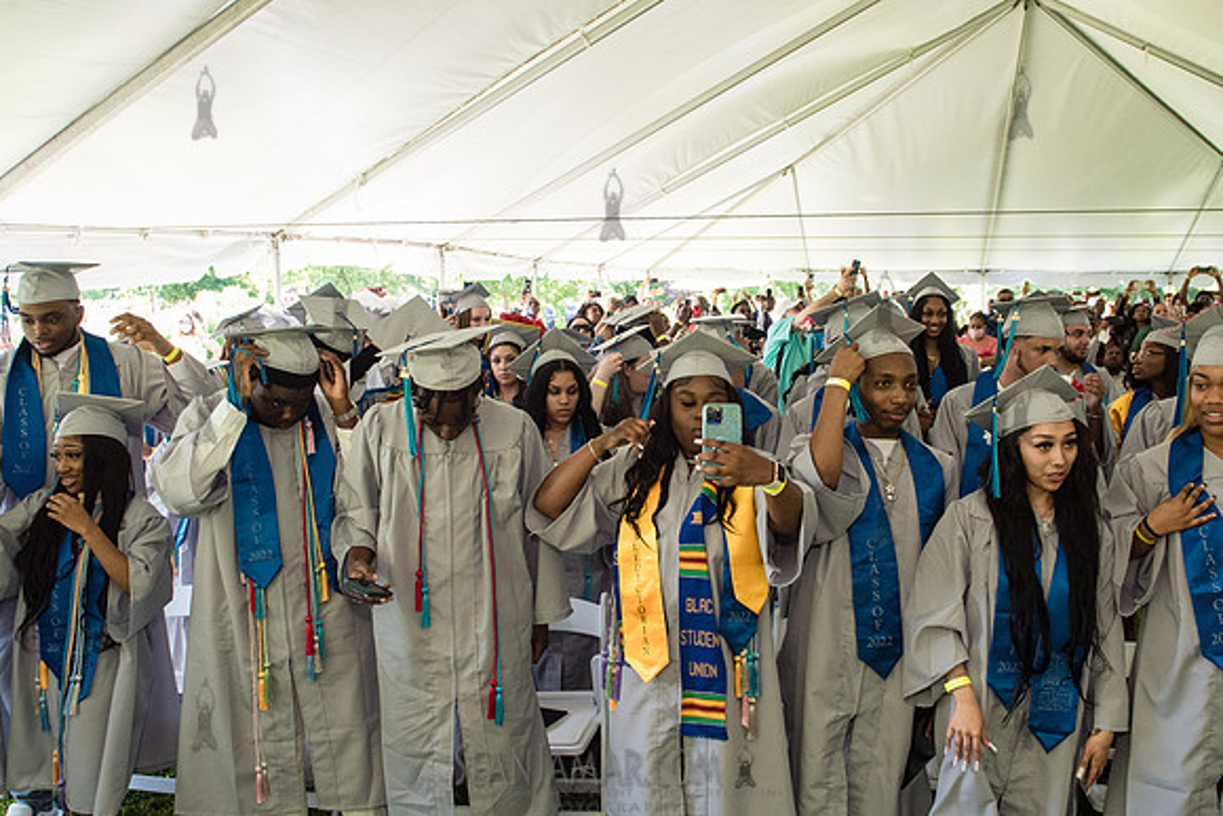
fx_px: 1015
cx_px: 612
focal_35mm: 30
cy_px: 431
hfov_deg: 62.1
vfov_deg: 43.8
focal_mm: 24
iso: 2500
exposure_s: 1/800
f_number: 4
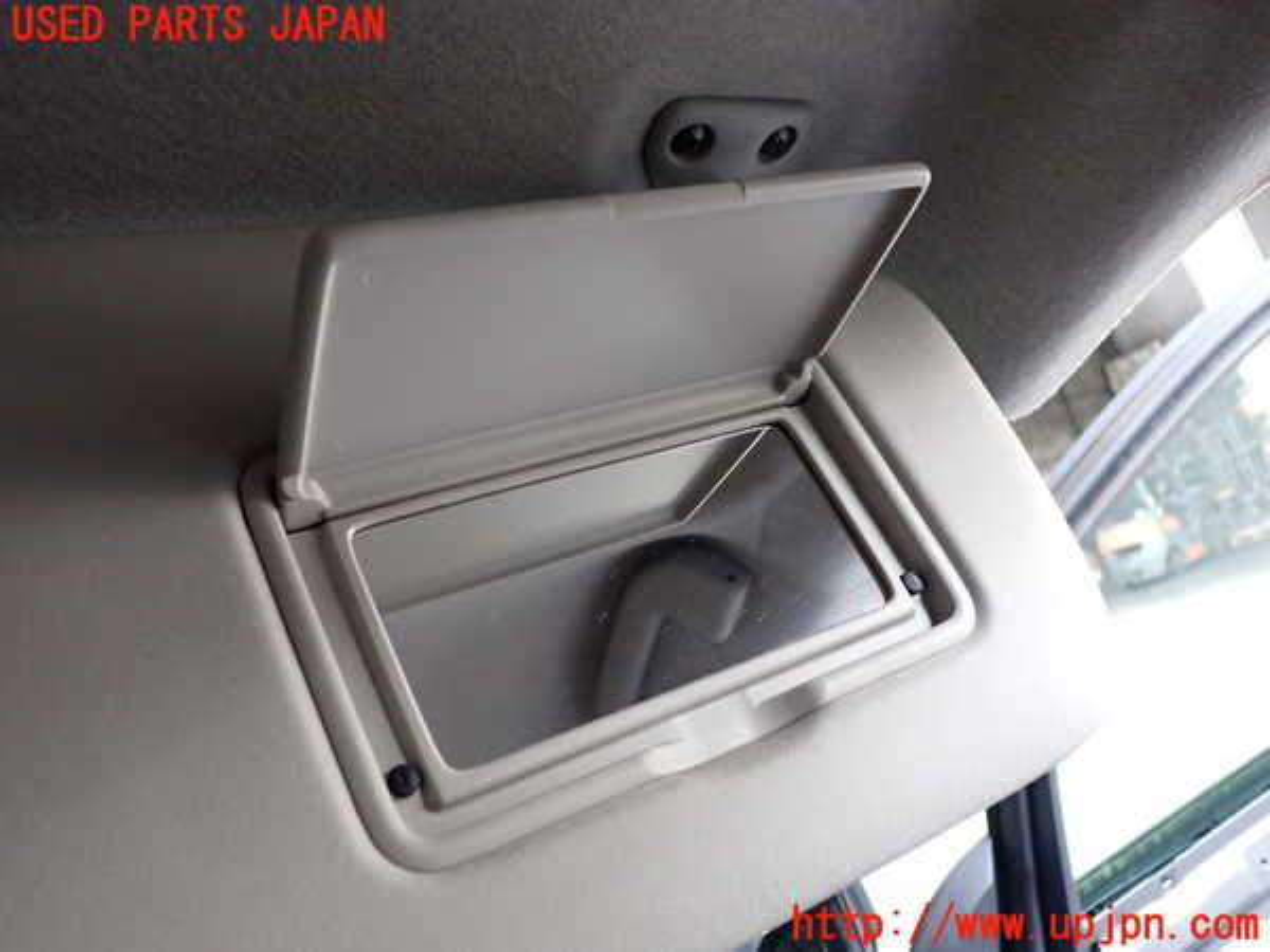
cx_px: 635
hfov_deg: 60.0
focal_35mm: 30
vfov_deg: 46.8
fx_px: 1101
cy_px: 476
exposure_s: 1/80
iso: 500
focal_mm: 5.4
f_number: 2.3
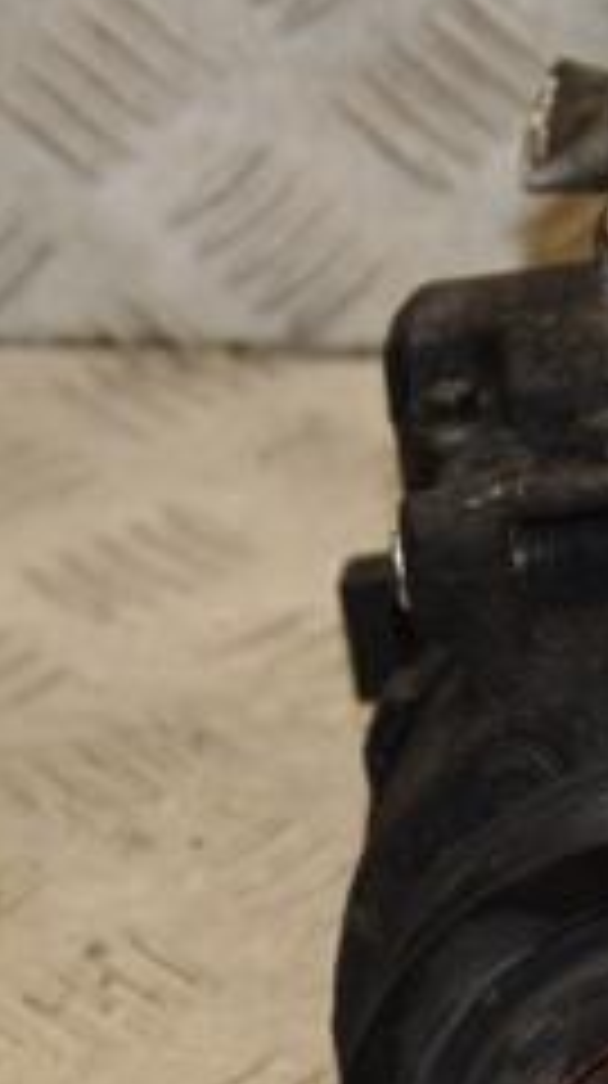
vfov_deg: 9.5
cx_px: 545
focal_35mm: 227
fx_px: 6527
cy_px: 783
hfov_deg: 5.3
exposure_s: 1/200
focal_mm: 58
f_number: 5.6
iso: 800
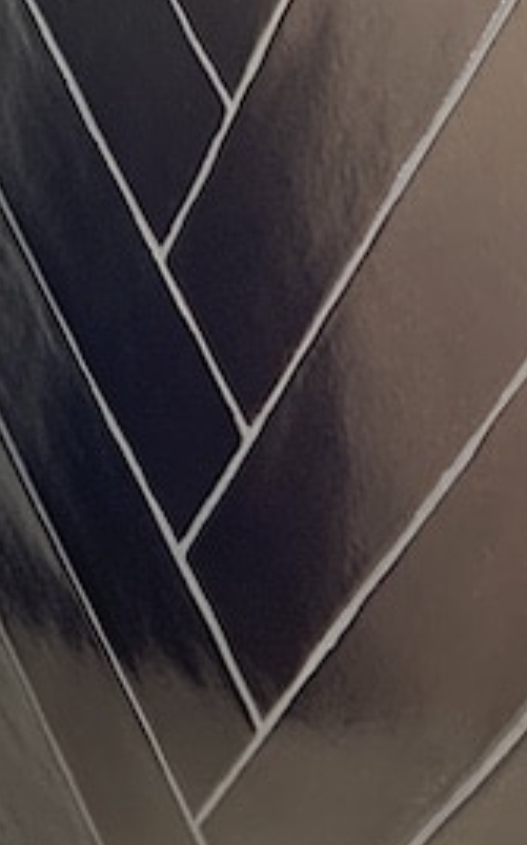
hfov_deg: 12.5
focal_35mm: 103
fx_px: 2372
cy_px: 883
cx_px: 511
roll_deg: -0.1
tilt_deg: -21.4
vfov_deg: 19.5
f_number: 1.8
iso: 100
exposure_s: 1/50
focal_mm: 4.25
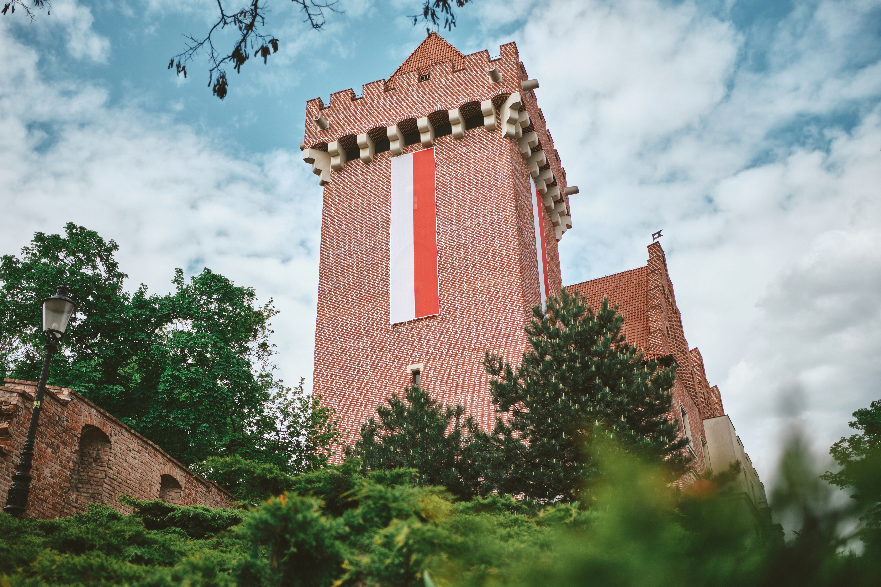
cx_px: 440
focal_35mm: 35
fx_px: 856
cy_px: 294
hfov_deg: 54.4
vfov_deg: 37.9
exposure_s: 1/2000
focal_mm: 23
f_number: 2
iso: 200
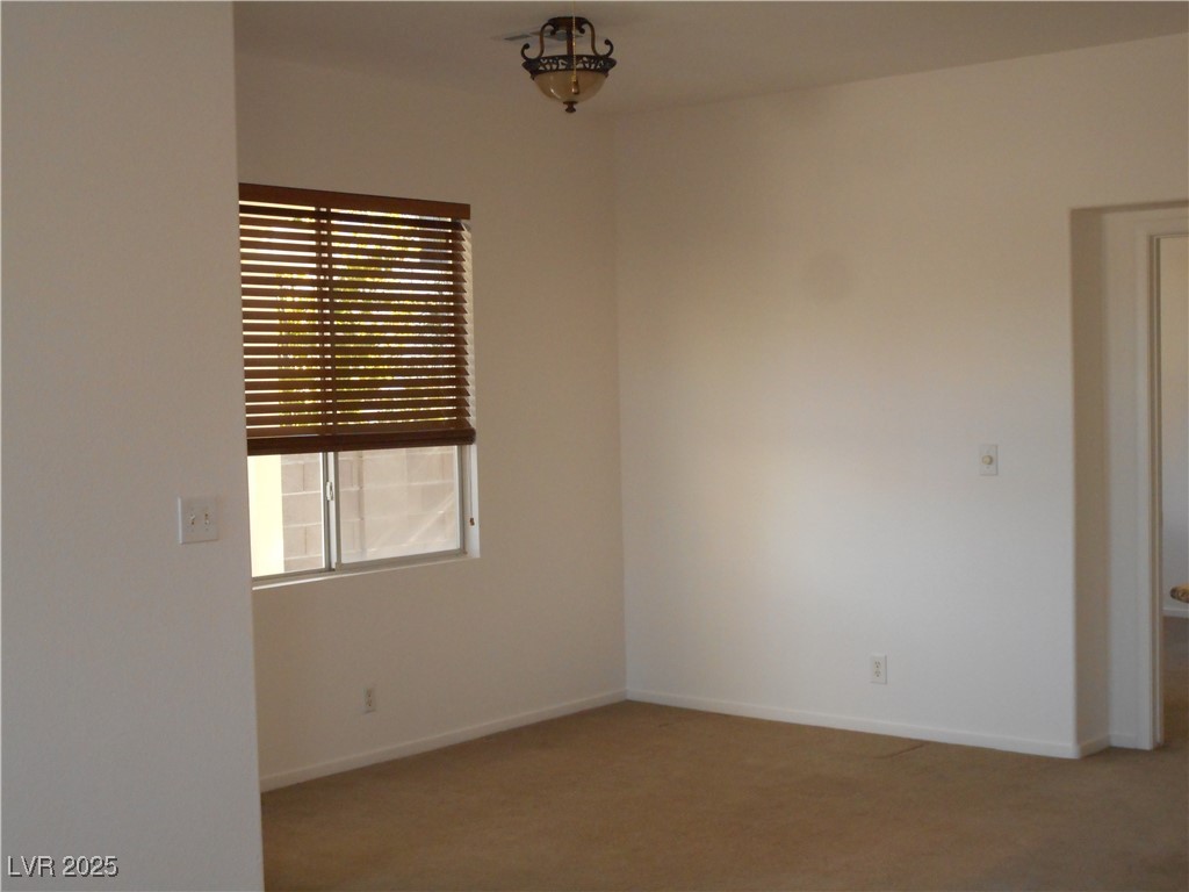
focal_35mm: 51
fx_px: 1752
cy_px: 446
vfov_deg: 28.6
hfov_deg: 37.5
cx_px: 594
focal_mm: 9.1
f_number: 4.9
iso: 450
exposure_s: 1/60
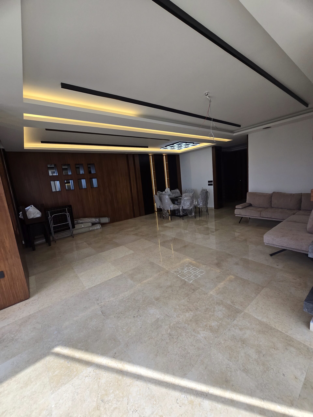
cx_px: 156
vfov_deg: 106.2
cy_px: 208
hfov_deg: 89.9
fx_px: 157
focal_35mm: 13
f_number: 2.2
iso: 125
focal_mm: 2.2
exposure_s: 1/719
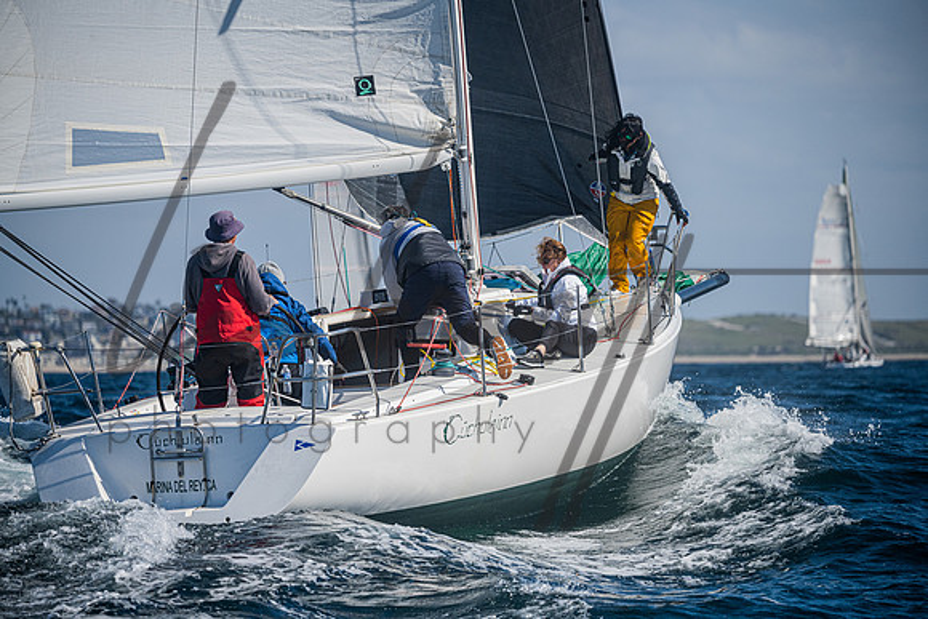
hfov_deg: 8.6
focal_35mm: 240
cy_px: 310
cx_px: 464
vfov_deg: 5.7
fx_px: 6188
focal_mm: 240
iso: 400
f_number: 5
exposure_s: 1/8000
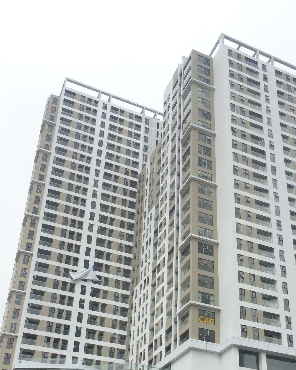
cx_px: 179
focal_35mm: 47
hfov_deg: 32.0
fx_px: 515
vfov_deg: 38.5
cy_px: 279
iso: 32
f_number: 2.2
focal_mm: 4.12
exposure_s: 1/533
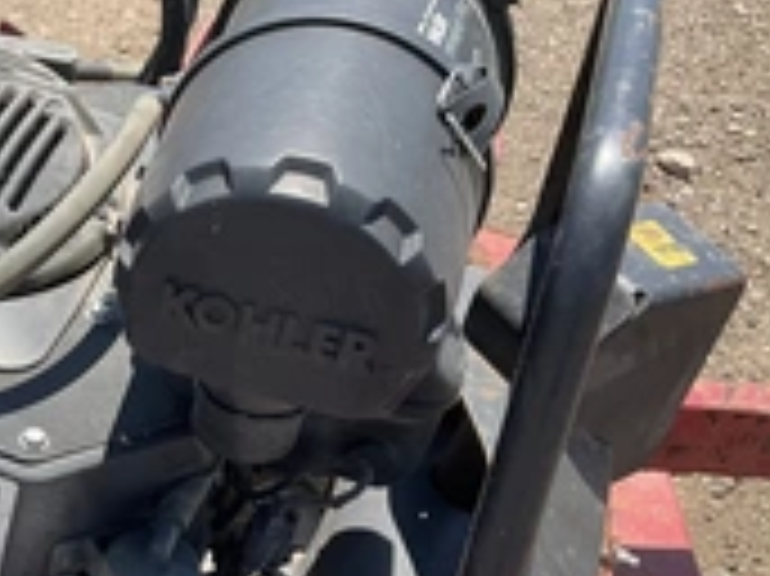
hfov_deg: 27.0
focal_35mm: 68
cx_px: 0
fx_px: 1512
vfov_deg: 21.4
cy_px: 446
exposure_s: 1/674
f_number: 1.8
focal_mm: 3
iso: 25
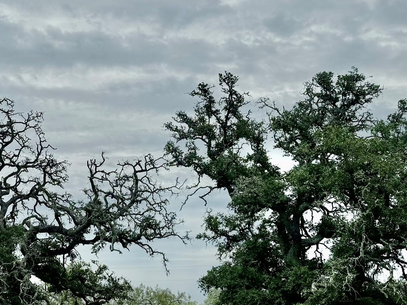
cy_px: 166
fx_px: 729
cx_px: 126
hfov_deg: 30.9
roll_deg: +1.0
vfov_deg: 23.6
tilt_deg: +12.6
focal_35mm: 62
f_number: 1.78
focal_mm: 6.76
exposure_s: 1/15152
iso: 80
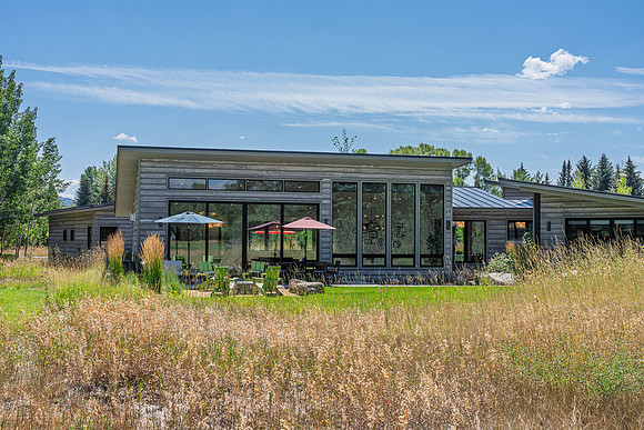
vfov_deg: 29.9
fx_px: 805
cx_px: 322
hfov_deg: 43.6
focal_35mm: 45
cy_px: 215
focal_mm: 45
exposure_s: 1/500
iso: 200
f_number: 9
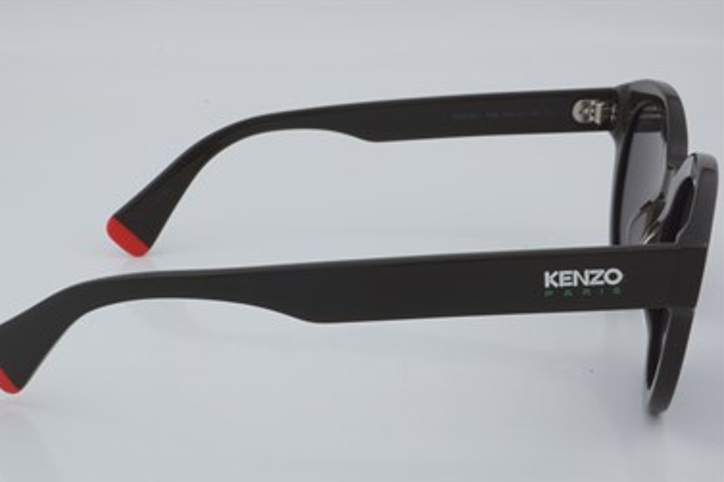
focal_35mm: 72
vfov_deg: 19.0
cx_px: 348
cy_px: 246
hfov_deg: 28.3
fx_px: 1438
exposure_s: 1/3
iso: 100
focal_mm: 45
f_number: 32
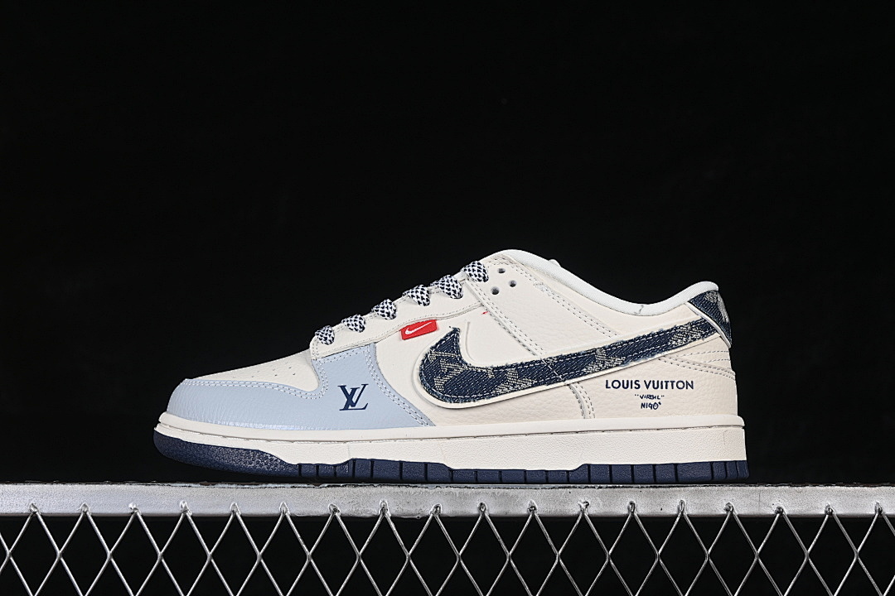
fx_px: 1864
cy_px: 298
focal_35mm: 75
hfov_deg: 27.0
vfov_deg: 18.2
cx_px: 448
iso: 160
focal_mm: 50
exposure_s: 1/80
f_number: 8
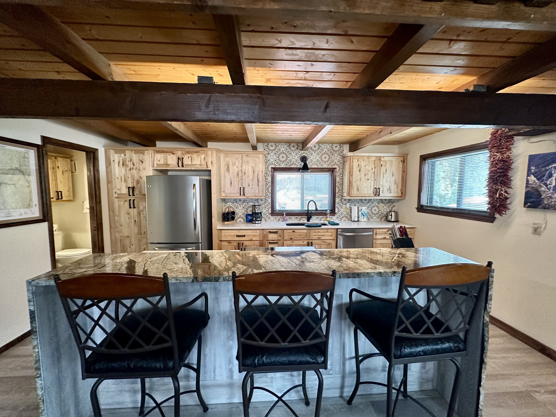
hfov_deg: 102.1
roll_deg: +0.0
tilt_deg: -5.3
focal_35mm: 14
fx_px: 225
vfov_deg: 85.7
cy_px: 208
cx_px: 278
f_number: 2.2
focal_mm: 2.22
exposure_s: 1/120
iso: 320
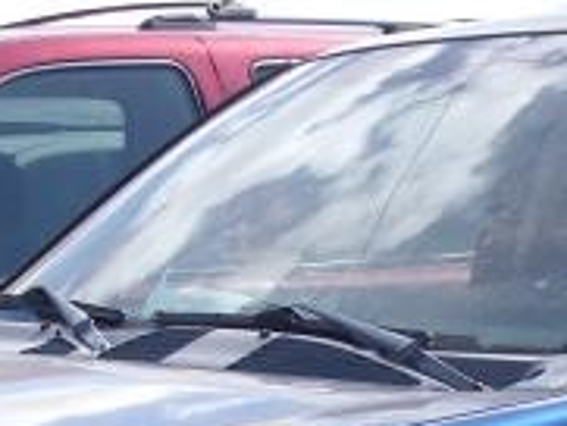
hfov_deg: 12.4
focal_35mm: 159
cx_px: 392
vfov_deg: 9.0
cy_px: 758
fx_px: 2606
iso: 80
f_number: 7.8
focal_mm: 6.3
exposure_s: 1/80
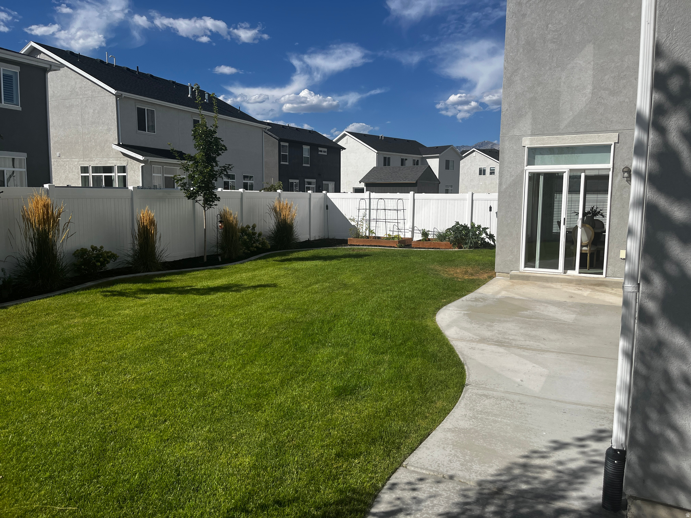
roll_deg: +0.3
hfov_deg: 67.3
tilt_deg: -6.3
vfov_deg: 53.1
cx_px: 346
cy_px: 259
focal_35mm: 26
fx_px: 519
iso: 50
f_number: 1.6
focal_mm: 5.1
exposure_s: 1/5319
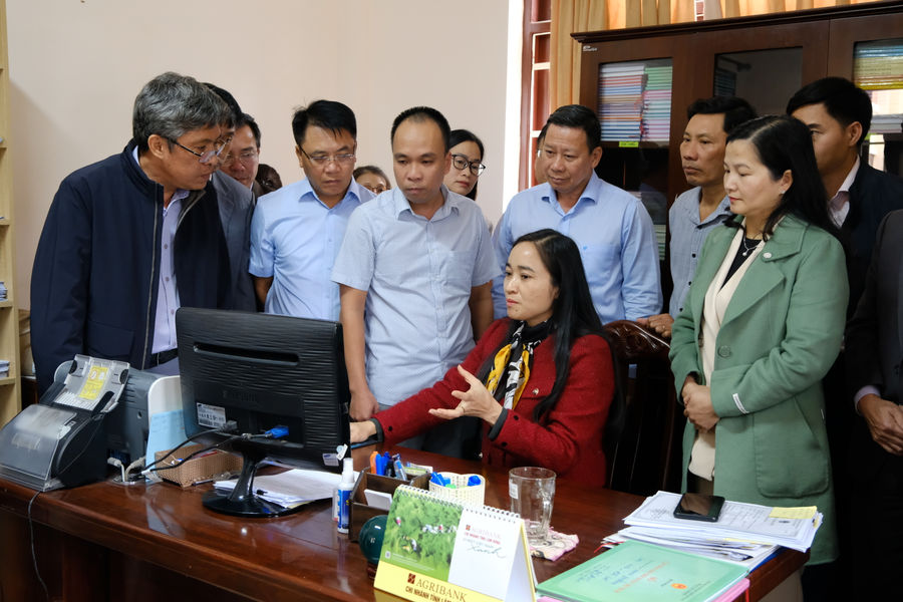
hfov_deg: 51.9
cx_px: 452
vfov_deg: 35.9
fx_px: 928
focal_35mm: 37
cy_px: 301
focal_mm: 24.7
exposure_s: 1/125
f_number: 4.5
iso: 3200
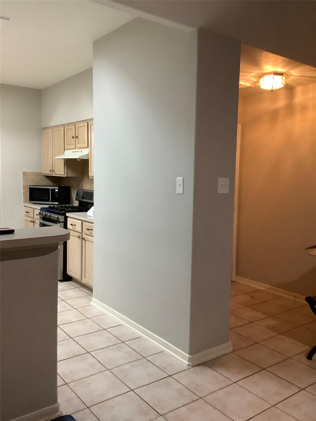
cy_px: 210
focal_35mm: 31
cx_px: 158
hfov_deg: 45.4
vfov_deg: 58.4
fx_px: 377
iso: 320
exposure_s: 1/40
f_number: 2.4
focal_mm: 3.3
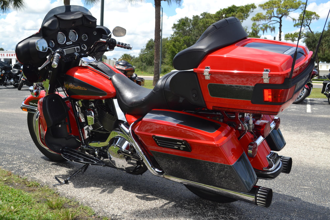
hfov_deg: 49.6
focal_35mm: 39
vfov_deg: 34.2
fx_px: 357
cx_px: 165
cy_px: 110
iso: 100
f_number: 7.1
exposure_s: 1/200
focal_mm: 26
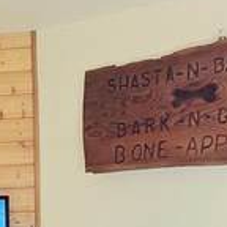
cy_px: 288
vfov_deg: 16.2
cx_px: -167
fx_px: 757
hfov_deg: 15.1
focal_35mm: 102
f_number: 2.2
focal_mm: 2.2
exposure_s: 1/60
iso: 64
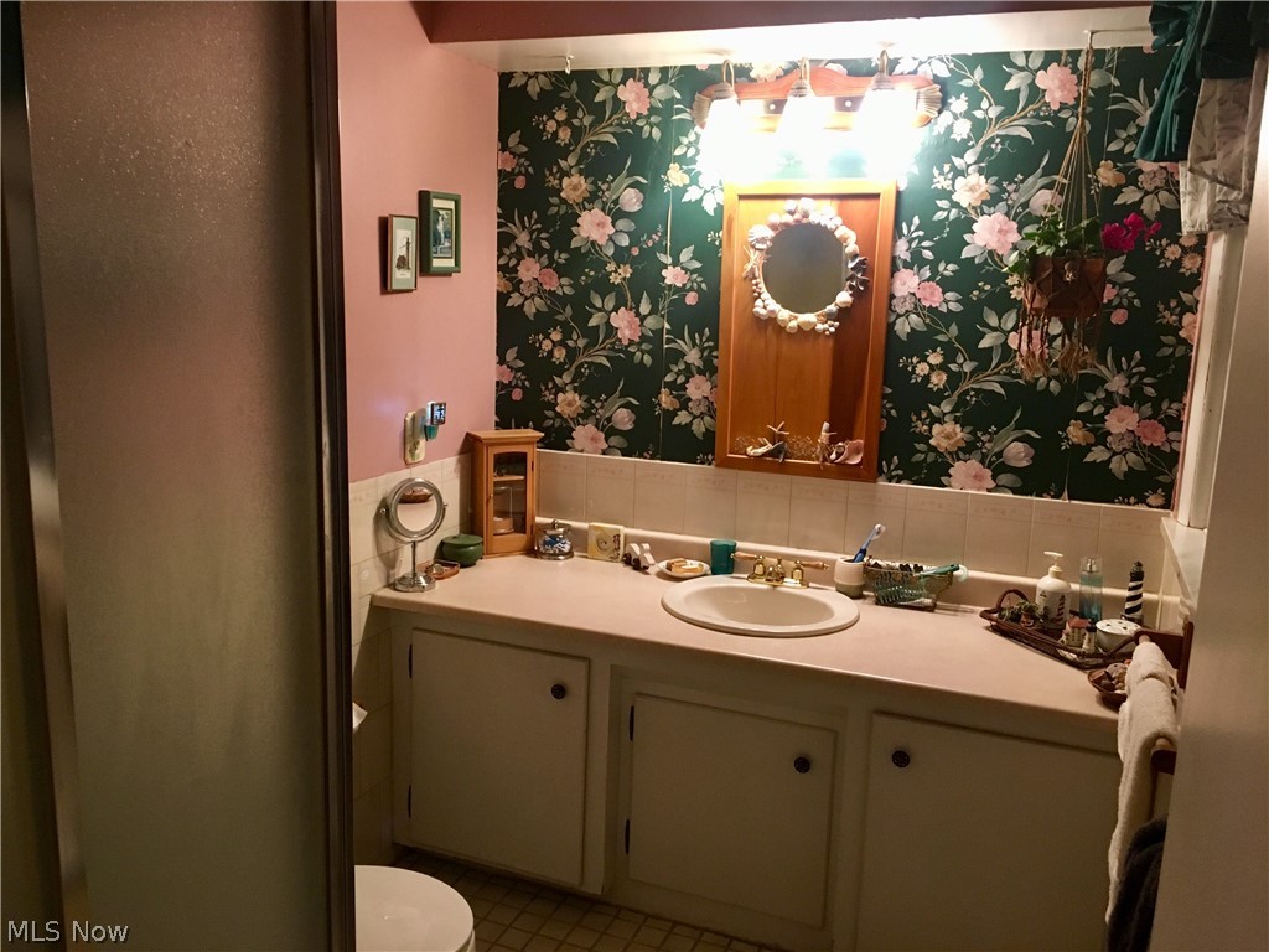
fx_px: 1063
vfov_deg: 48.2
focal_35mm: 29
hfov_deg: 61.7
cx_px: 634
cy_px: 476
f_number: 2.2
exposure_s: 1/30
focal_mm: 4.15
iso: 160
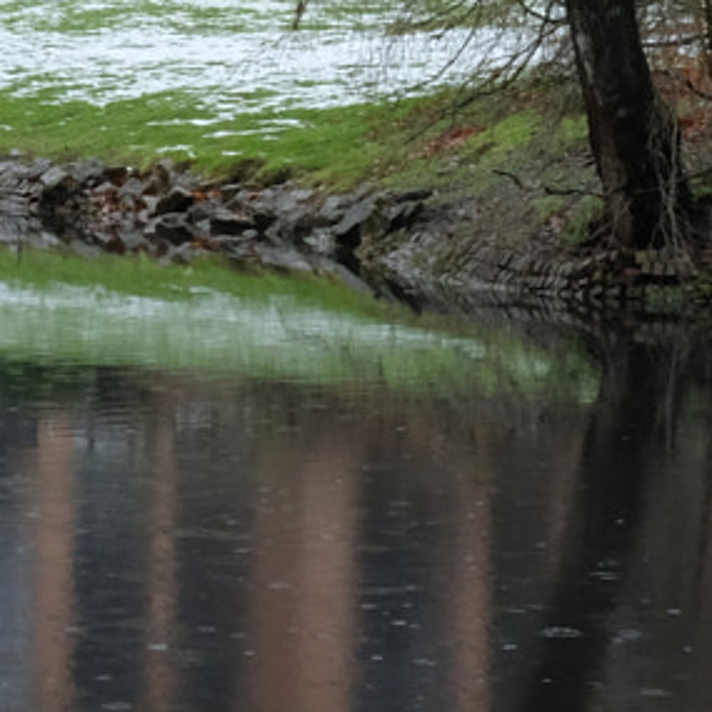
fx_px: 4770
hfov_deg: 8.5
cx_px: 62
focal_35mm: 205
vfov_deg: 8.4
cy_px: -204
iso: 1250
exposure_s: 1/50
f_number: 11
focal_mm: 28.9
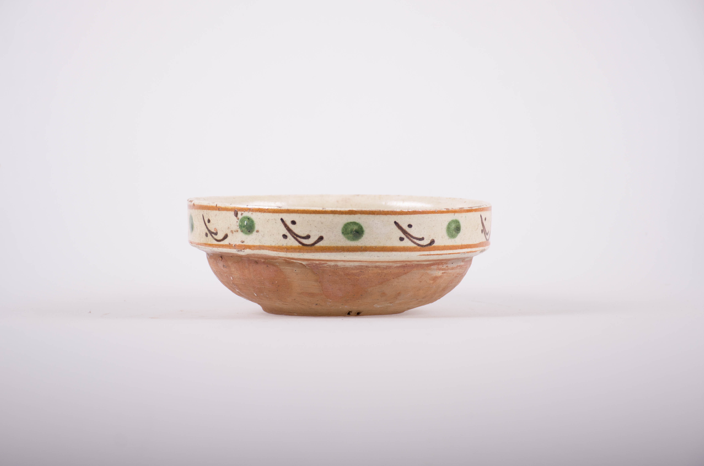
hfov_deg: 15.9
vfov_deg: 10.6
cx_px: 340
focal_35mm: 129
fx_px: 2517
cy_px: 233
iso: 100
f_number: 6.3
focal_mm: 80
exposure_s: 1/200
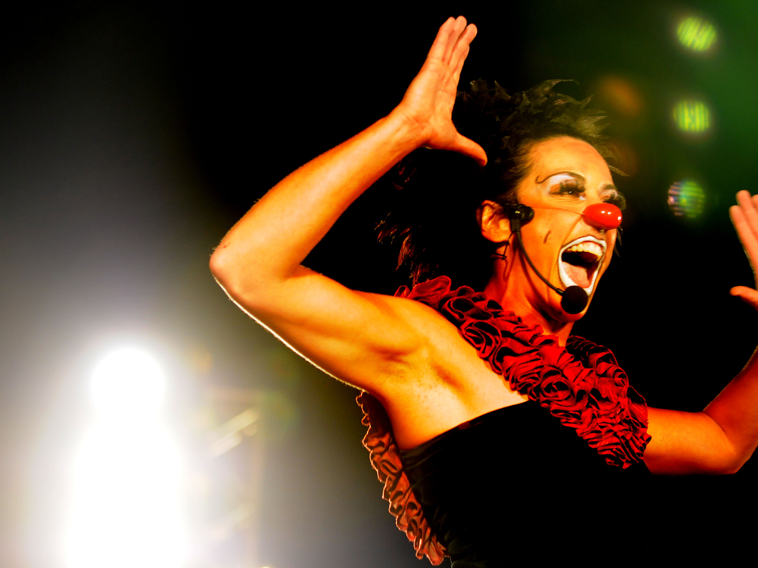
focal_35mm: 114
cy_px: 284
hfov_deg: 17.3
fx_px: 2496
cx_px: 410
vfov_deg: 13.0
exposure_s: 1/125
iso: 800
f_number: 2.8
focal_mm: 70
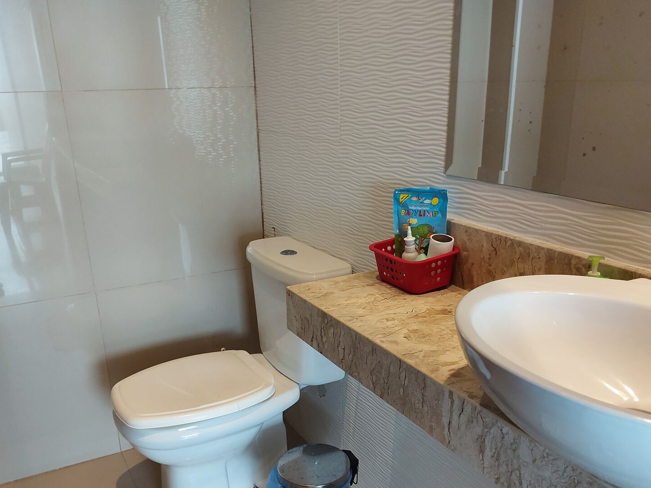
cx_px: 324
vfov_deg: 43.6
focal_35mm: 32
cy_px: 321
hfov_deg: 56.8
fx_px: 602
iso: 125
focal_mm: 5.23
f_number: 1.8
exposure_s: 1/60
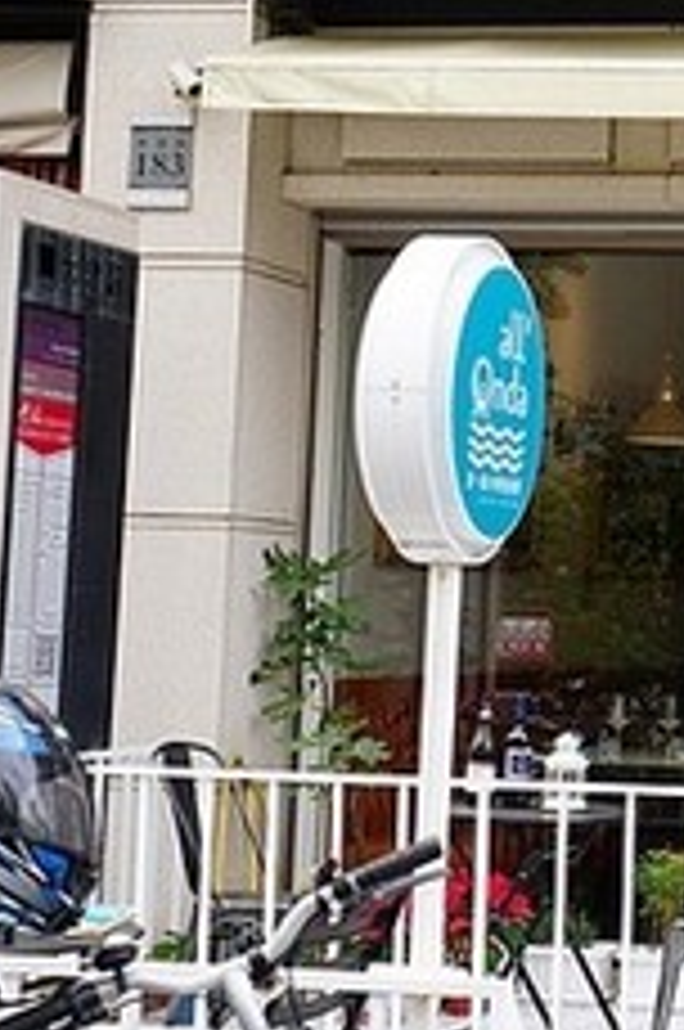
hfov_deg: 12.4
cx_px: 932
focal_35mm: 106
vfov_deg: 19.2
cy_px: 360
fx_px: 3039
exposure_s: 1/80
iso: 100
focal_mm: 27
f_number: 5.6
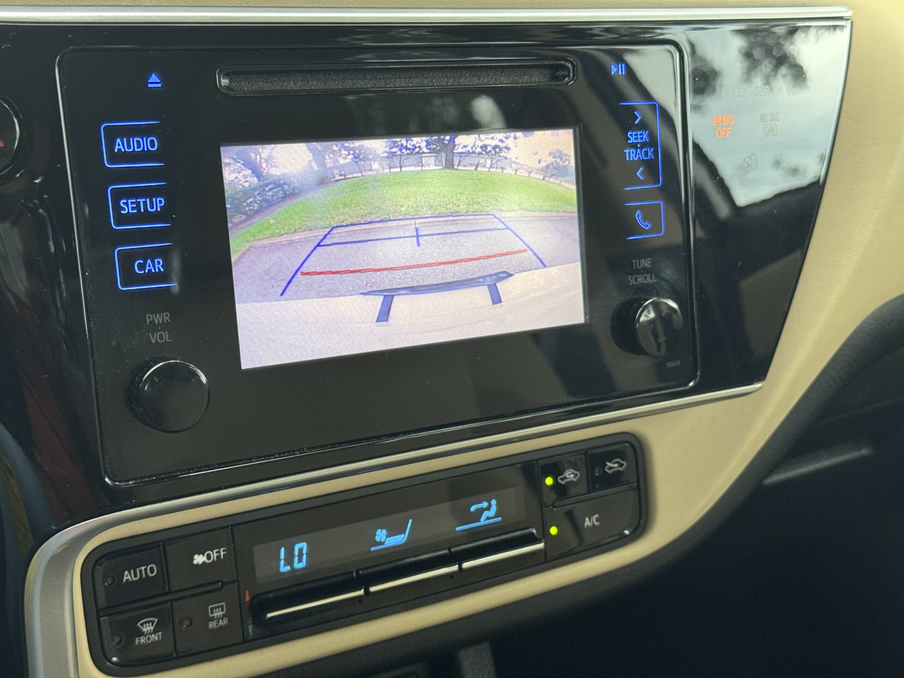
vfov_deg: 30.3
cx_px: 452
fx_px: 1254
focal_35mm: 48
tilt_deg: -20.8
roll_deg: -3.7
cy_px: 339
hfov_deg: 39.7
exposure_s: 1/58
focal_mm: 6.76
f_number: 1.78
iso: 100
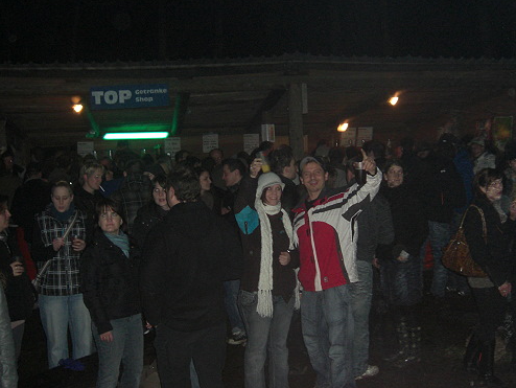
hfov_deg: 38.9
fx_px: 731
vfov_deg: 29.7
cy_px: 180
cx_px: 282
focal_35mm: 49
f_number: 2.8
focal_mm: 7.9
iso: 200
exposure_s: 1/60
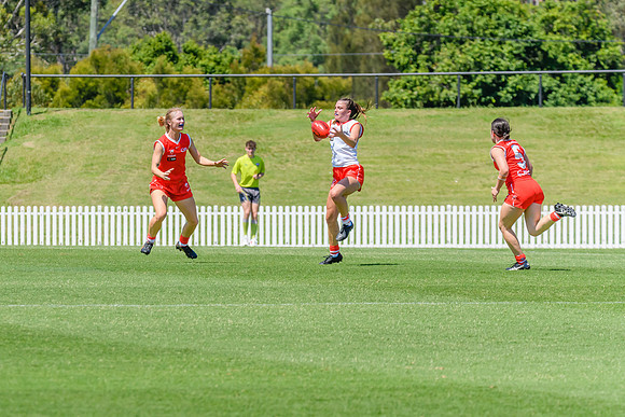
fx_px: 6969
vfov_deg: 3.4
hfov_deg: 5.1
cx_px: 110
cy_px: 202
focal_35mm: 401
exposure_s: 1/2000
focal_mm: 240
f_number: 9
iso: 800
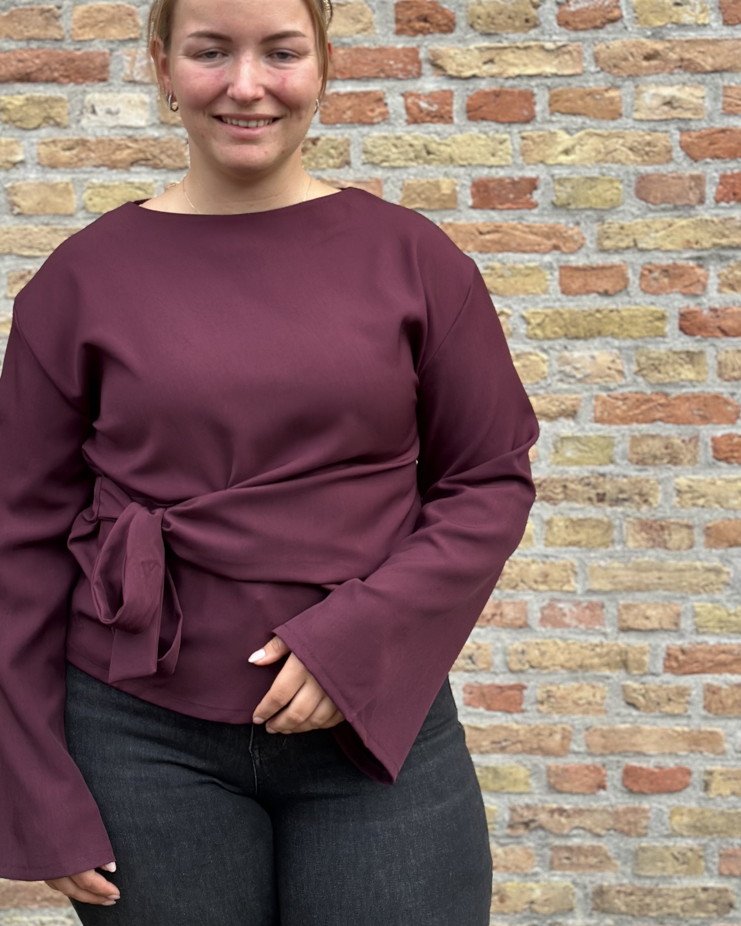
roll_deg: -0.3
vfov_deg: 29.1
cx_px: 272
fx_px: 1782
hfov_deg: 23.4
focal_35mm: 65
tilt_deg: -8.8
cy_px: 406
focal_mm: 6.86
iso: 100
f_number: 1.78
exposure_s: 1/121
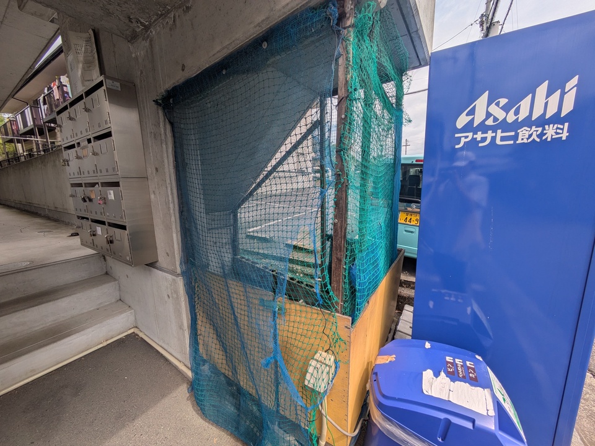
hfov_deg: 102.1
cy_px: 223
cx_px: 298
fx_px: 241
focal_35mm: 14
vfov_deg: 85.7
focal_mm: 1.83
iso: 44
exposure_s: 1/1133
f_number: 2.2
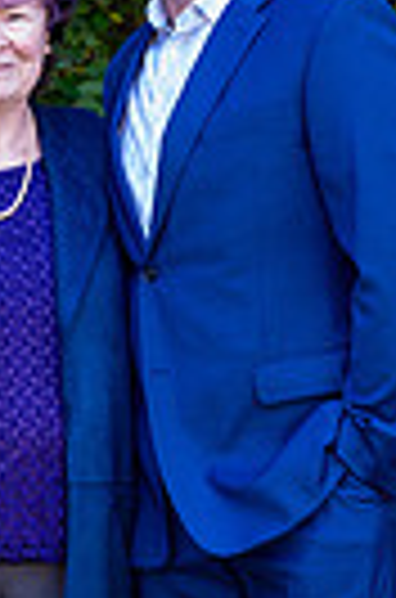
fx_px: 2919
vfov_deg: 11.6
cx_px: -47
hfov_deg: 7.7
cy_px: 589
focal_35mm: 176
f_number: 5.6
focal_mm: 52
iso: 900
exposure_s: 1/60
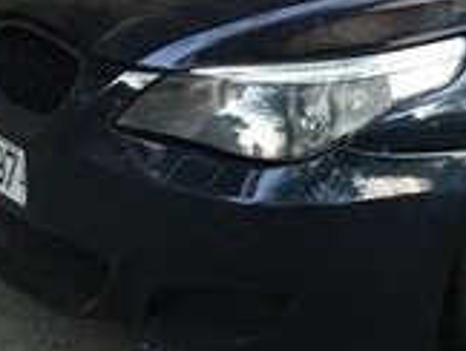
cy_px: 39
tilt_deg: -14.1
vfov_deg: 12.5
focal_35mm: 118
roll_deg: -4.0
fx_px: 1591
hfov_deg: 15.1
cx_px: 748
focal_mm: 4.15
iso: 200
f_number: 2.2
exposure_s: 1/33
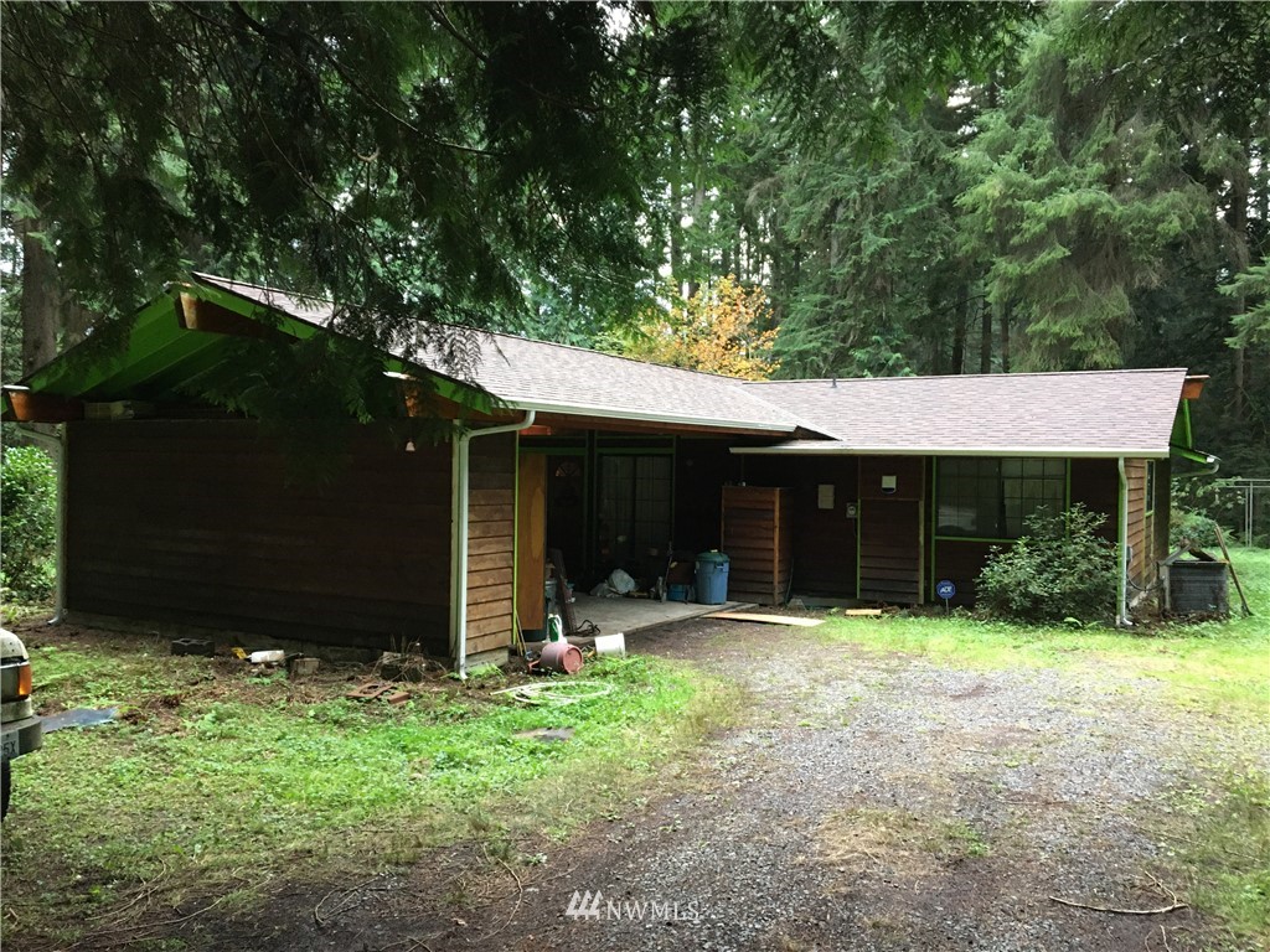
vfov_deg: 48.2
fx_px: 1064
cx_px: 635
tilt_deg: +0.1
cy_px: 476
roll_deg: -0.9
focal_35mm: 29
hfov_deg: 61.7
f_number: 2.2
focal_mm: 4.15
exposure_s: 1/30
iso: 160
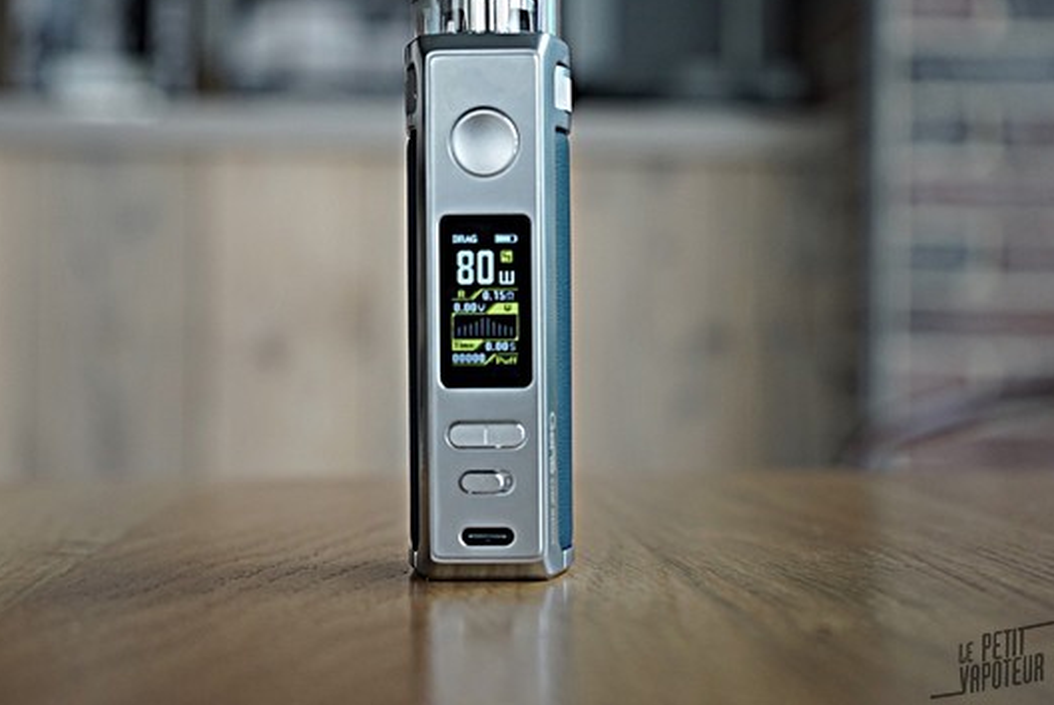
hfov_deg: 38.8
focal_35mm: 51
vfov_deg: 26.5
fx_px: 1495
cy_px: 308
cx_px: 490
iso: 800
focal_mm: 45
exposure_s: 1/250
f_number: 5
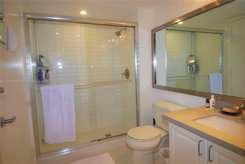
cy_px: 82
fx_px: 143
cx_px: 122
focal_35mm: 21
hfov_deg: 81.2
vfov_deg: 59.6
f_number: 4
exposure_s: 1/60
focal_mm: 14
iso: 200
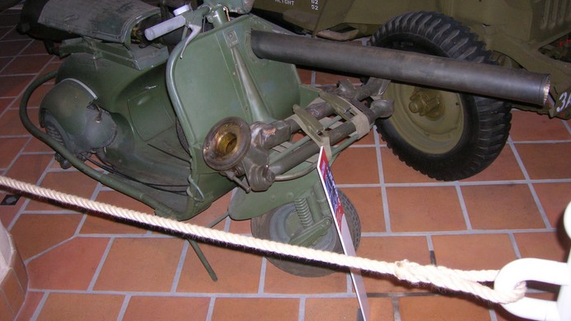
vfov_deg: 31.1
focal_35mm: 38
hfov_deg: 52.8
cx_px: 292
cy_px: 130
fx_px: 575
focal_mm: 5.7
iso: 138
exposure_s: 1/60.1
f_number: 2.9
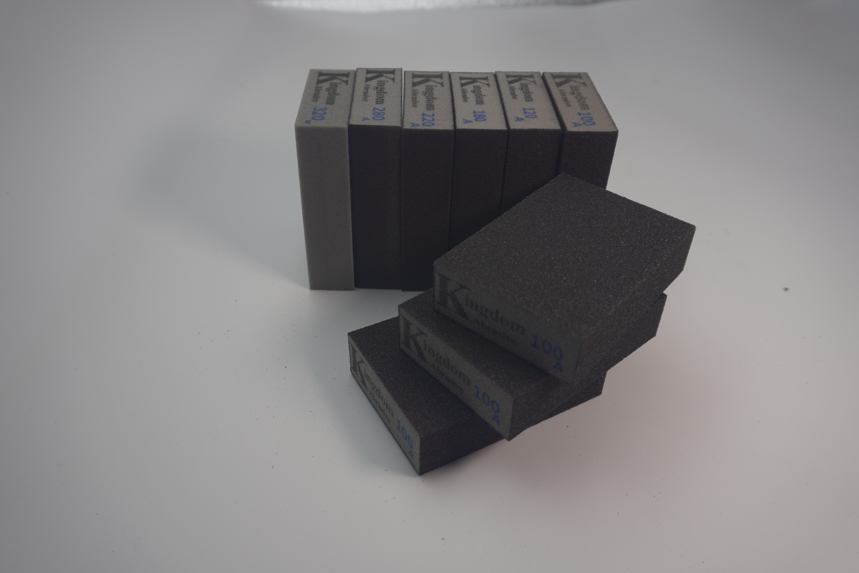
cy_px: 286
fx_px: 680
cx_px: 430
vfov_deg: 45.7
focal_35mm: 28
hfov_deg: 64.6
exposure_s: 1/125
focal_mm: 19
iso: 125
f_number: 5
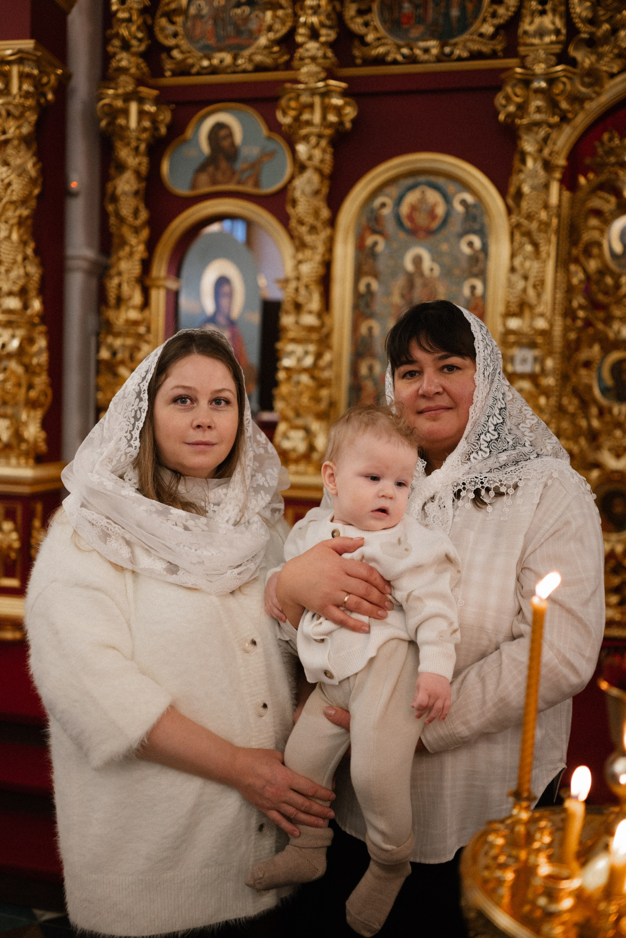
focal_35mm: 35
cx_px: 313
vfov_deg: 54.4
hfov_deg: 37.9
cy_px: 469
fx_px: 912
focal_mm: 35
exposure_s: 1/320
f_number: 1.8
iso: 800
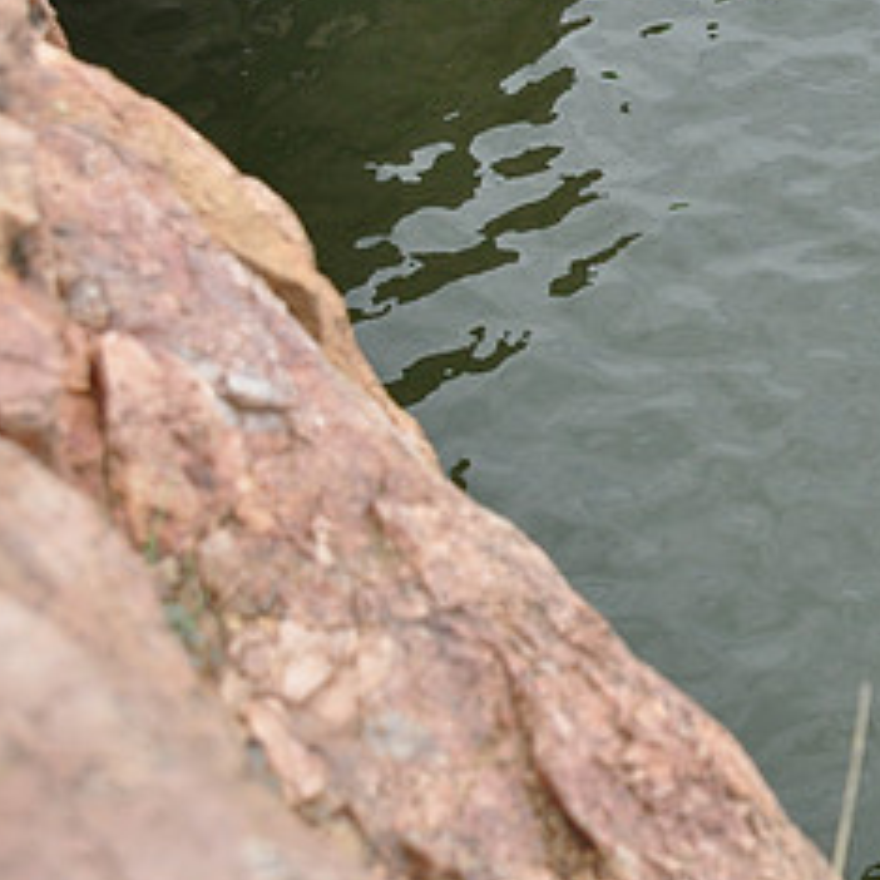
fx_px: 2905
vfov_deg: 17.2
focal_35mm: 101
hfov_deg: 16.5
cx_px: 1061
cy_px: 427
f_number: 5
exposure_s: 1/1250
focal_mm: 32
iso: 400
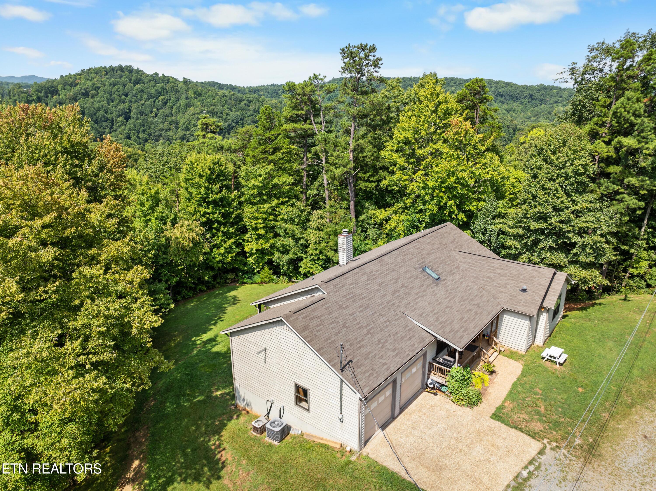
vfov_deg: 56.8
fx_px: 455
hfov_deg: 71.6
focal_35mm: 24
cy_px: 246
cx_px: 328
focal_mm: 12.29
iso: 100
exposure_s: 1/40
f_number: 2.8
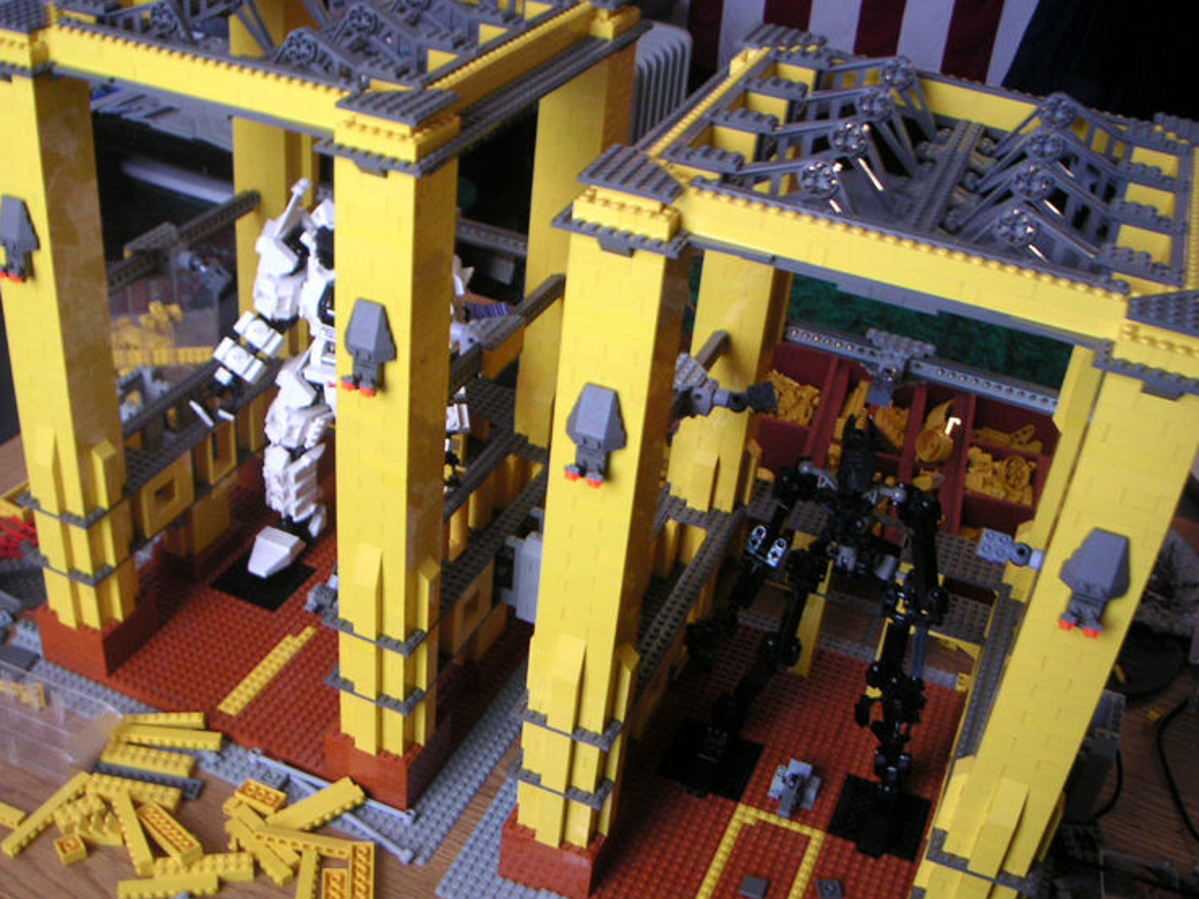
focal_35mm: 40
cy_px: 441
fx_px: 1385
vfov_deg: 36.0
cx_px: 567
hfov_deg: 46.8
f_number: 2.8
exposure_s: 1/3
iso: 100
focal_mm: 5.7
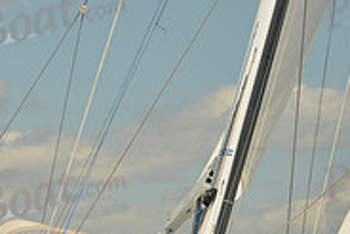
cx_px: 226
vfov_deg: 5.1
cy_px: 281
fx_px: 2637
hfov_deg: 7.6
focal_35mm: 271
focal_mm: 86
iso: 400
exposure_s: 1/800
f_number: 7.1
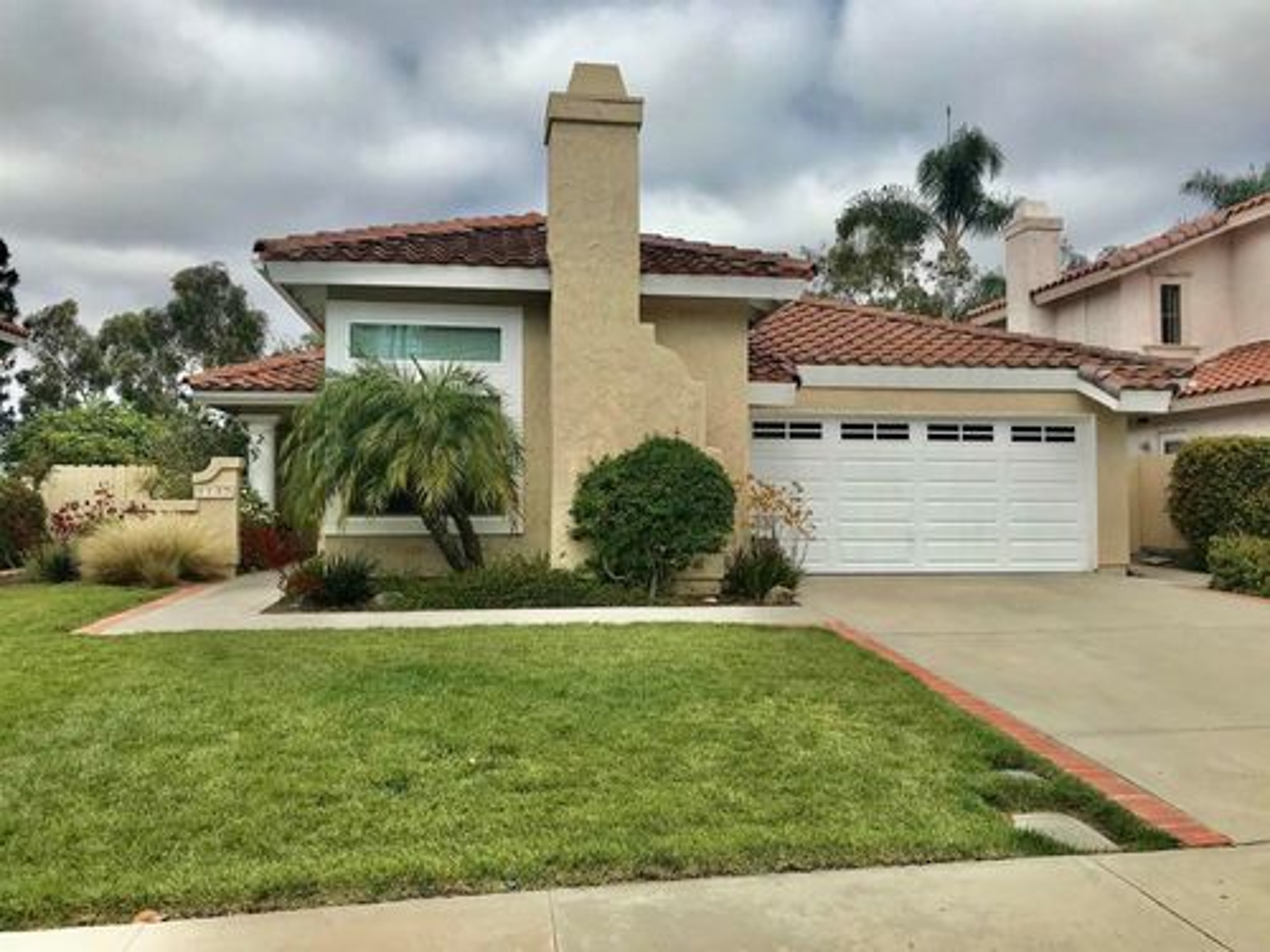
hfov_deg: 63.4
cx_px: 635
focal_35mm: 28
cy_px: 476
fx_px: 1027
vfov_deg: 49.7
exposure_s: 1/3195
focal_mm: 3.99
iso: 20
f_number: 1.8
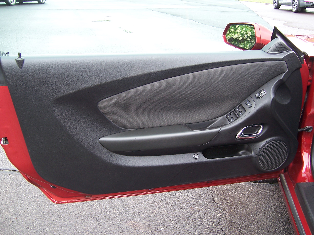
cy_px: 118
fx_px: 299
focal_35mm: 33
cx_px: 157
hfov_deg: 55.4
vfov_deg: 42.9
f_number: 3.4
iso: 80
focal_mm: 5.5
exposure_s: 1/45
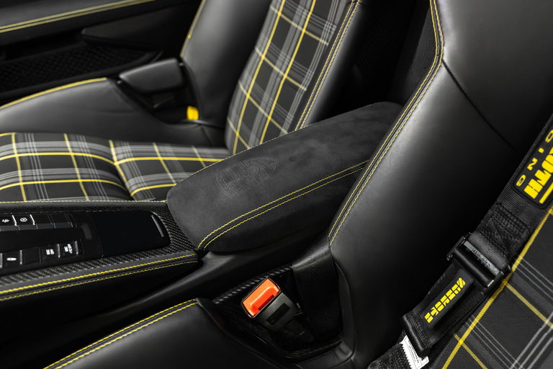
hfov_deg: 54.4
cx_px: 276
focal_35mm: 35
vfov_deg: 37.9
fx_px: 538
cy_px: 184
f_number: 4
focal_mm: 35
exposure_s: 1/60
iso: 12800
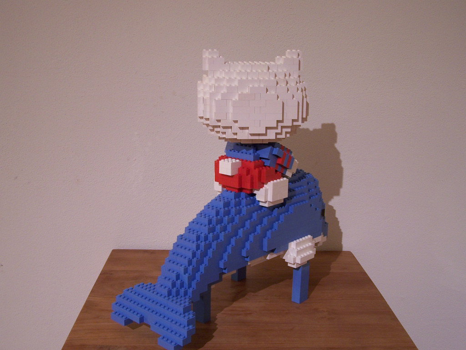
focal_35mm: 40
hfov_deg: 46.8
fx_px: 538
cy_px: 175
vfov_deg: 36.0
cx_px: 233
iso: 80
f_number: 2.8
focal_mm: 6.7
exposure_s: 1/2
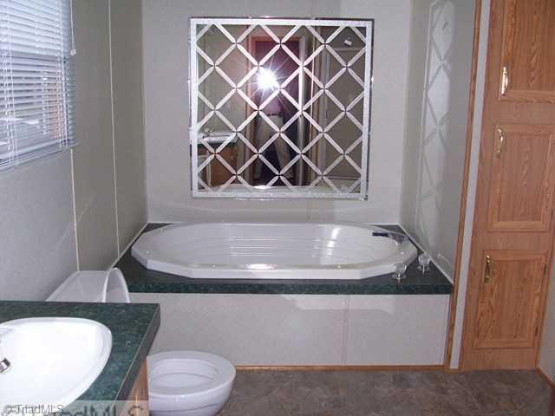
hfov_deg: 52.6
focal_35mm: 35
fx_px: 561
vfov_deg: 40.7
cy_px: 208
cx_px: 278
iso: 140
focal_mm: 6
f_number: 2.8
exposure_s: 1/60
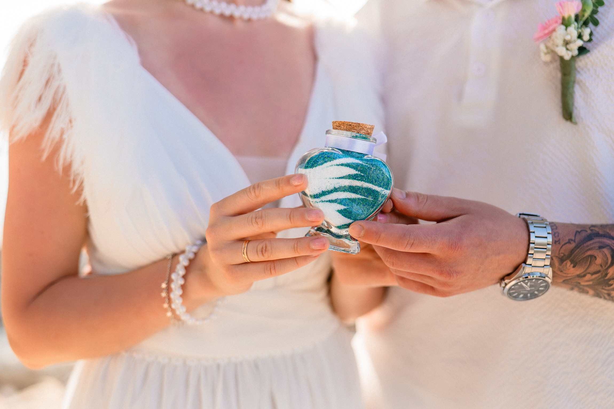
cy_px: 204
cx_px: 307
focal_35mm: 50
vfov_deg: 27.0
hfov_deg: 39.6
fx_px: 853
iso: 1600
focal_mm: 50
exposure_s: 1/3200
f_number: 2.2
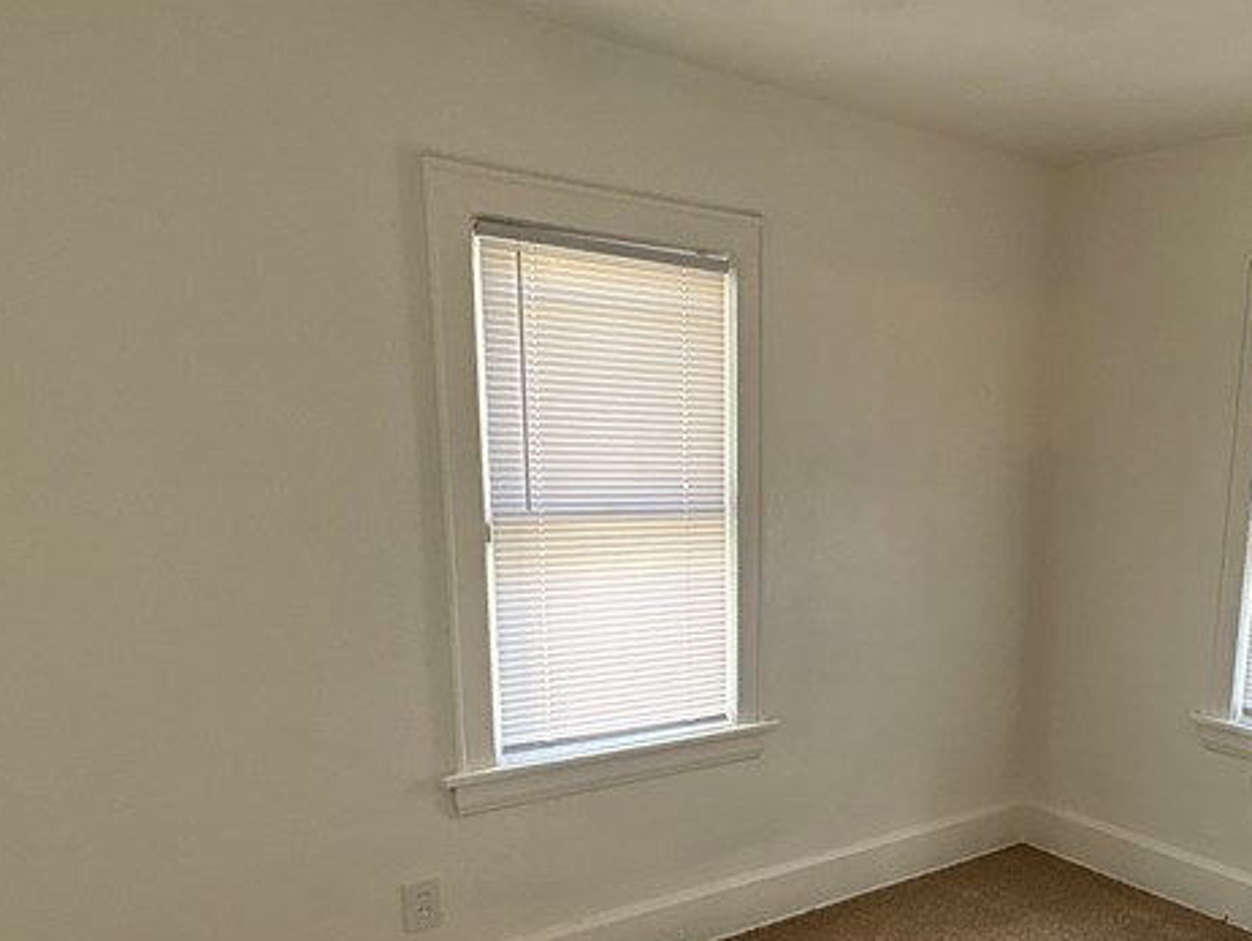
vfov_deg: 44.4
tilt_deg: -11.2
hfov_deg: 55.5
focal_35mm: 31
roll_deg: -1.8
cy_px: 667
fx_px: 1122
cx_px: 938
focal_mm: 2.22
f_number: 2.2
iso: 125
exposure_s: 1/99
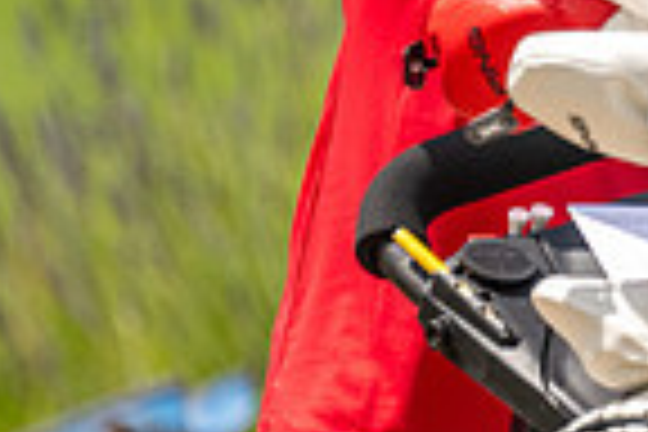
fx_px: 28330
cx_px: 790
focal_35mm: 1574
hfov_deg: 1.3
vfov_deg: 0.9
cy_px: -164
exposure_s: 1/2000
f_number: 4
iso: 200
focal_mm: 300
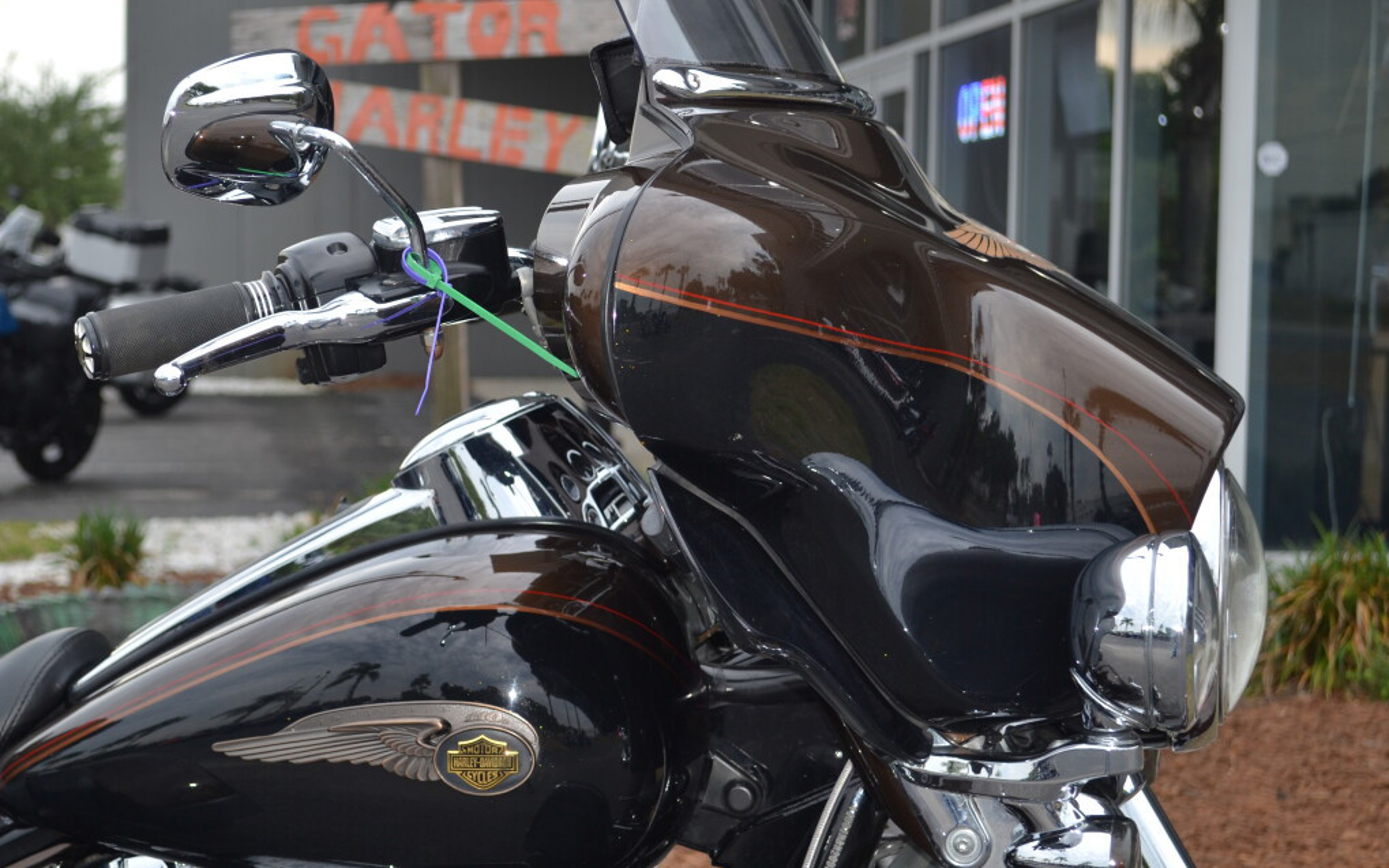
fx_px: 2726
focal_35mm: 72
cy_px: 454
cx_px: 589
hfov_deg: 28.6
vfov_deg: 18.1
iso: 140
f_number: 5.3
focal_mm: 40
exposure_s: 1/125
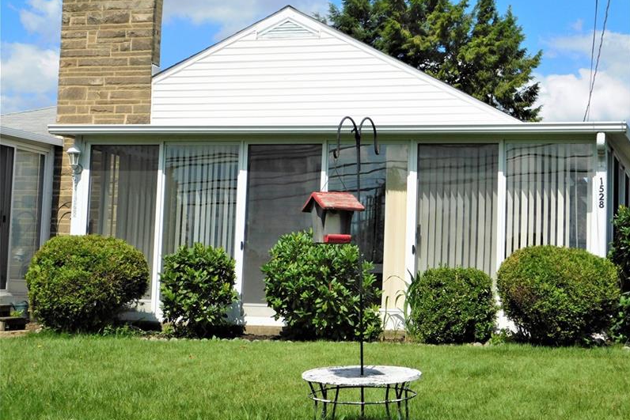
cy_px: 191
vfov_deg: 19.7
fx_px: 1208
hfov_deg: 29.2
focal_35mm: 69
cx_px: 316
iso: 125
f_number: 8.4
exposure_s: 1/500
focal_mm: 11.7
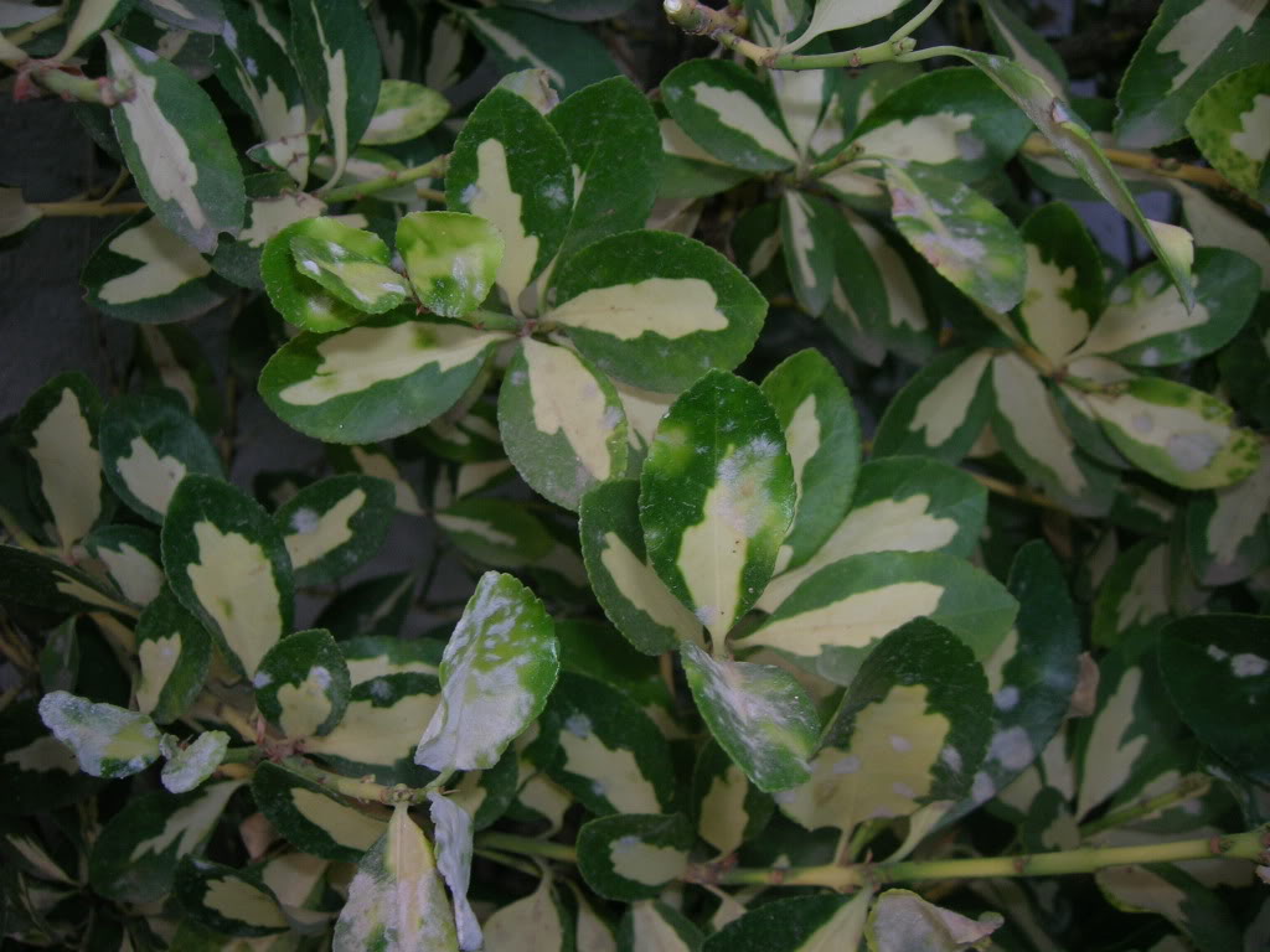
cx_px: 635
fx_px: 1247
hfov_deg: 54.0
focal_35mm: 34
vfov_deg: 41.8
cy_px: 476
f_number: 2.9
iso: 50
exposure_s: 1/60.1
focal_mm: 5.7
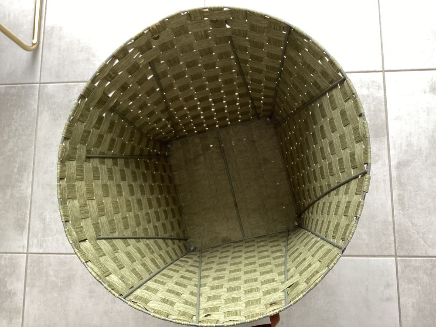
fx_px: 390
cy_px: 164
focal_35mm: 31
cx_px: 218
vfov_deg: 45.4
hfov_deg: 58.4
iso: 64
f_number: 2.4
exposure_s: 1/60
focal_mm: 3.3
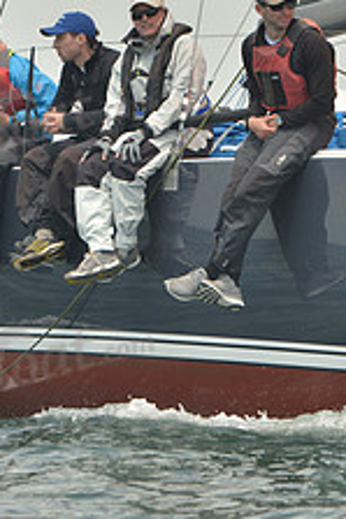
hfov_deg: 3.2
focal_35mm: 428
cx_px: 276
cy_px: 224
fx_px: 6179
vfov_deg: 4.8
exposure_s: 1/1250
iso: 280
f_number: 7.1
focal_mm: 165
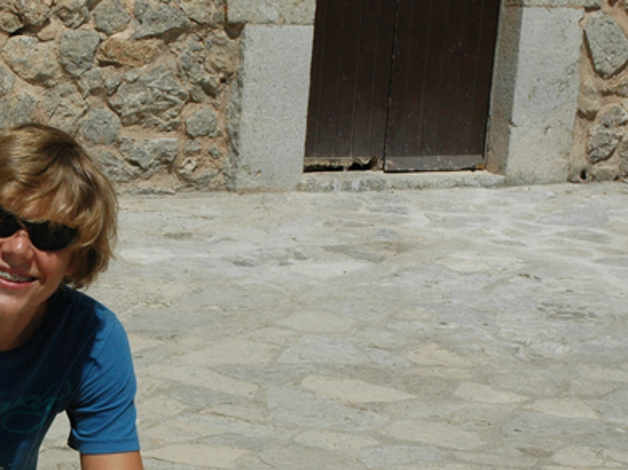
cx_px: 19
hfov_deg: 16.9
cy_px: 511
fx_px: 2072
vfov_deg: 12.7
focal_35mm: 114
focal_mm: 31
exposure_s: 1/800
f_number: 14
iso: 400
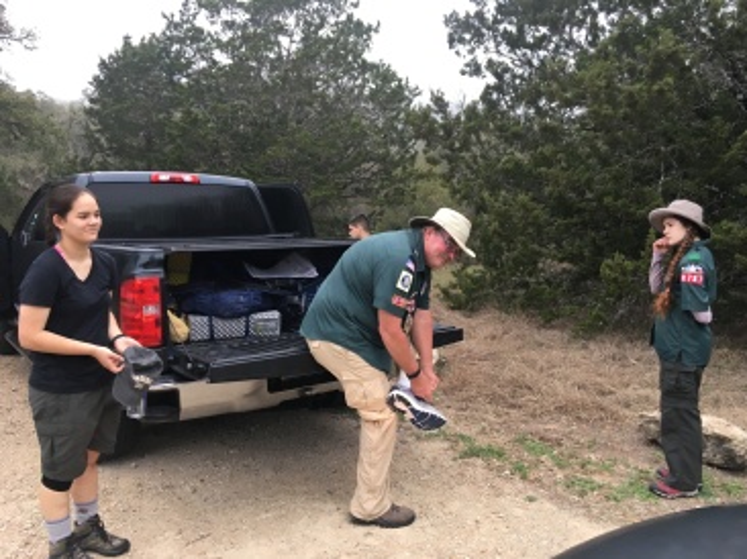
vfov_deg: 48.2
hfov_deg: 61.7
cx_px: 374
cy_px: 280
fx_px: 625
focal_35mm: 29
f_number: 2.2
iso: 25
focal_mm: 4.15
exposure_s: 1/30
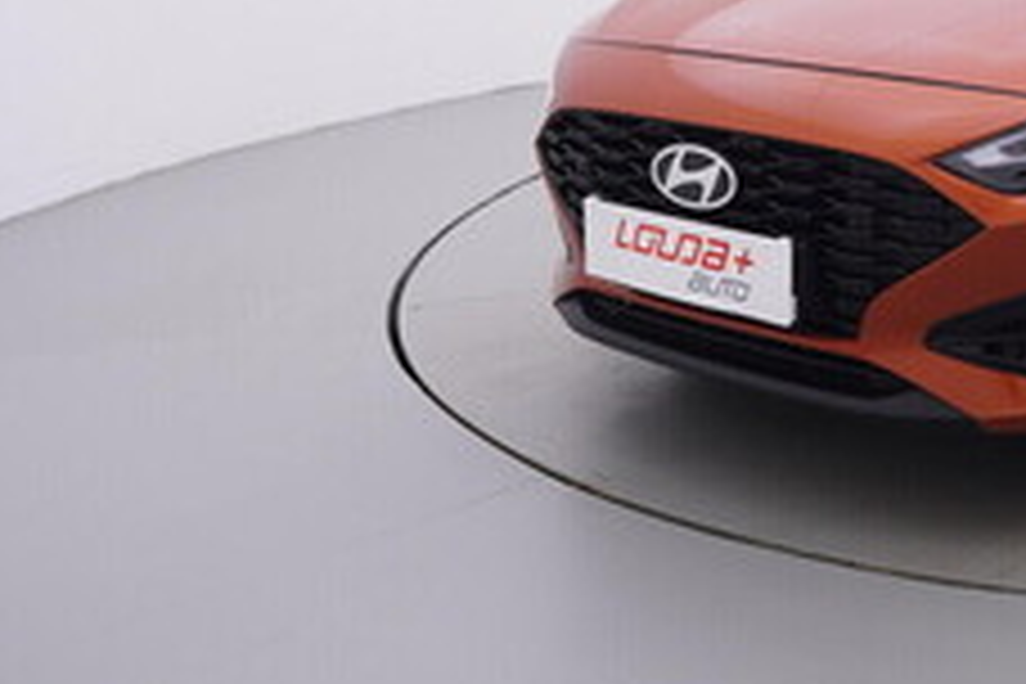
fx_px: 1545
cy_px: -7
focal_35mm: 54
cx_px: 1190
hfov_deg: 31.5
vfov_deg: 23.8
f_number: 5
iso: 200
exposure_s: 1/80
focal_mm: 15
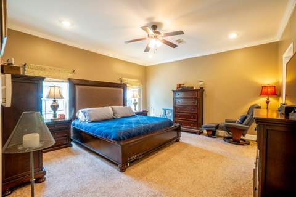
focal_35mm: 15
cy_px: 98
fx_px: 123
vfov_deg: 77.3
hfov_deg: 100.4
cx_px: 148
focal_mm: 10
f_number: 8
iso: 100
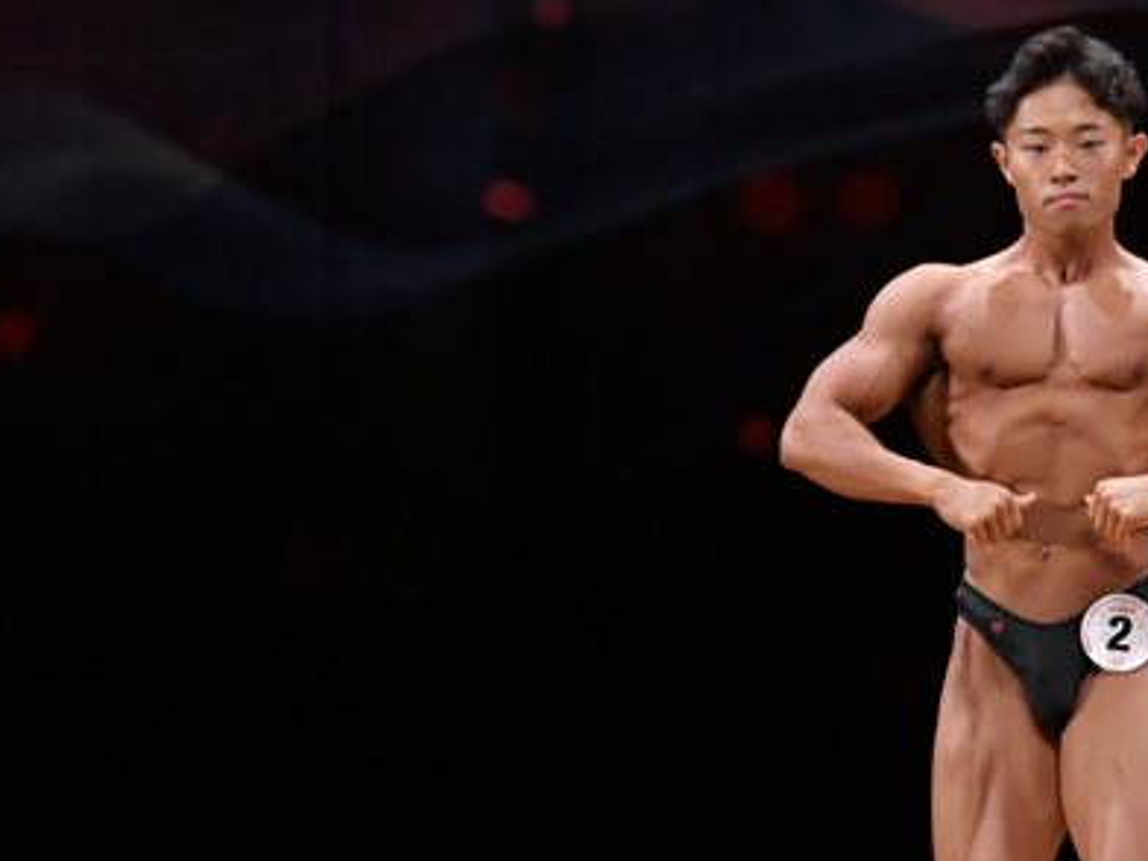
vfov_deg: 3.3
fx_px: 15123
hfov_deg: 4.3
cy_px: 662
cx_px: 1006
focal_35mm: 456
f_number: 5.6
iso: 3200
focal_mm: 160
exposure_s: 1/400
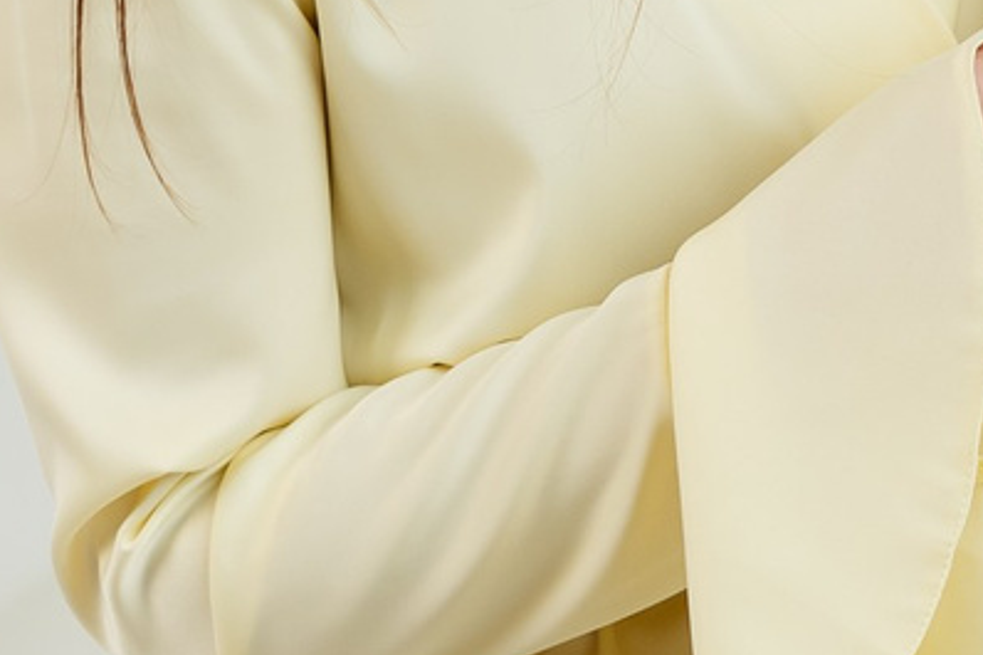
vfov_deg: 3.9
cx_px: 1435
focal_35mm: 354
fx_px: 9662
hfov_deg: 5.8
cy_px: 159
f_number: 2.8
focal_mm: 55
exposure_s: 1/125
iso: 160
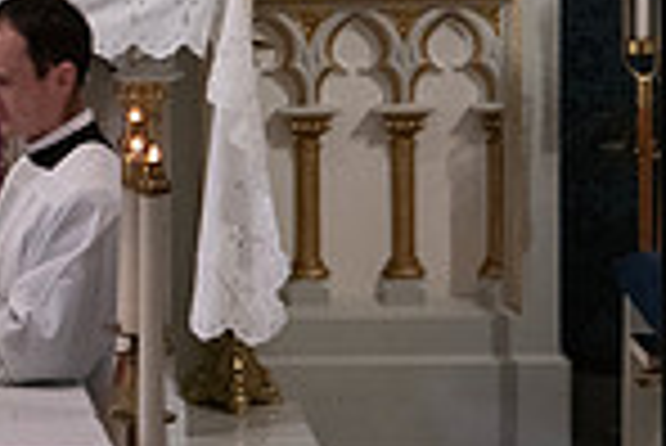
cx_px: -477
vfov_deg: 2.1
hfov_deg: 3.1
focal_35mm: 666
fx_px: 12333
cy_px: 151
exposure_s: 1/100
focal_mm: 170
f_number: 9
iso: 4000
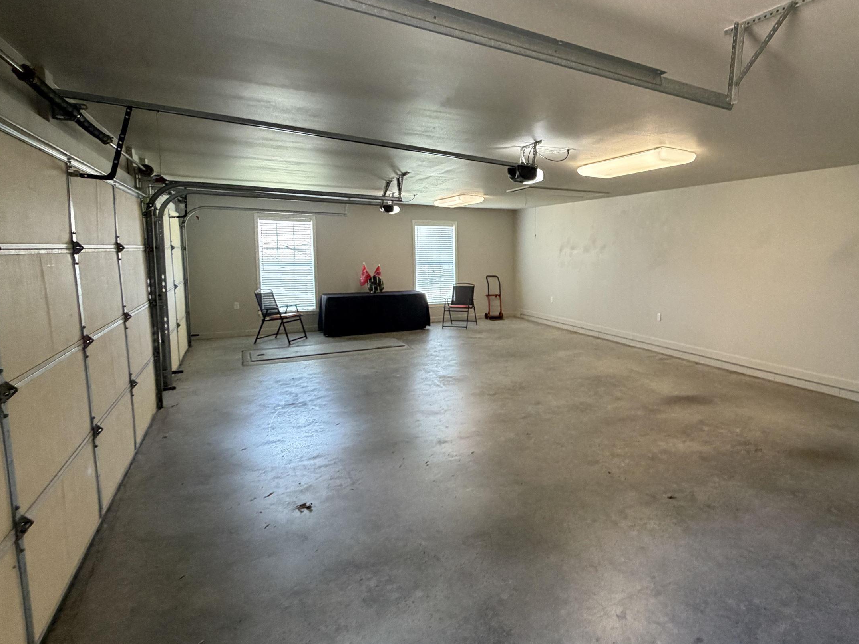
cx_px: 571
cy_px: 297
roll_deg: -0.1
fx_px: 496
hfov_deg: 79.1
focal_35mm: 20
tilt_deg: -6.5
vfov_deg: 65.9
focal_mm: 2.22
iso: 320
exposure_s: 1/60
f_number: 2.2
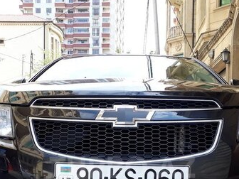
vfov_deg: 26.4
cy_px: 167
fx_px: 366
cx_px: 122
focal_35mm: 53
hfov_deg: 36.2
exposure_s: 1/319
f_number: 1.9
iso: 40
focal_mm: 3.6
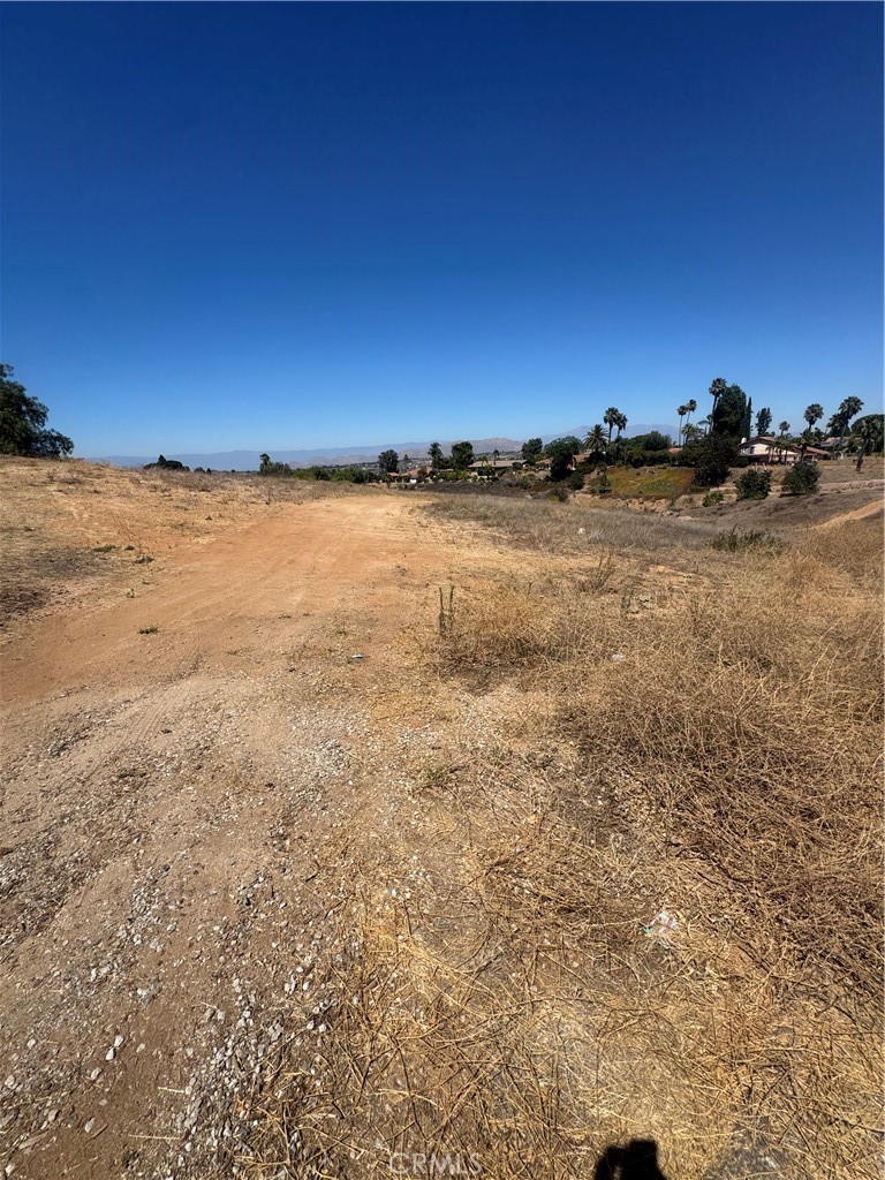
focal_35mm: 14
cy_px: 590
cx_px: 442
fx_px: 477
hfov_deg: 85.7
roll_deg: +2.6
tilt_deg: -15.2
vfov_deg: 102.1
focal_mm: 2.22
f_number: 2.2
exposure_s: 1/3106
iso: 50
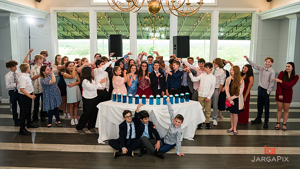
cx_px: 148
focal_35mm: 29
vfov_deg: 40.1
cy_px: 71
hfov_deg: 66.1
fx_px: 231
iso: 400
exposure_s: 1/200
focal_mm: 27
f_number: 4
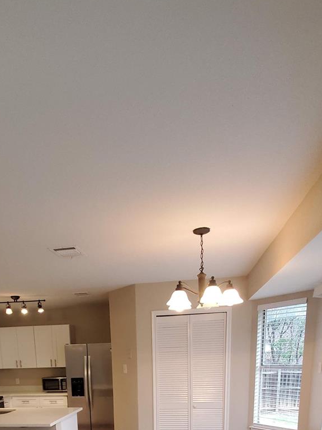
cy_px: 414
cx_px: 126
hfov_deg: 52.6
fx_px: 322
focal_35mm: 26
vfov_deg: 54.9
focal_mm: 1.8
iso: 500
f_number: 2.2
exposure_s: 1/60
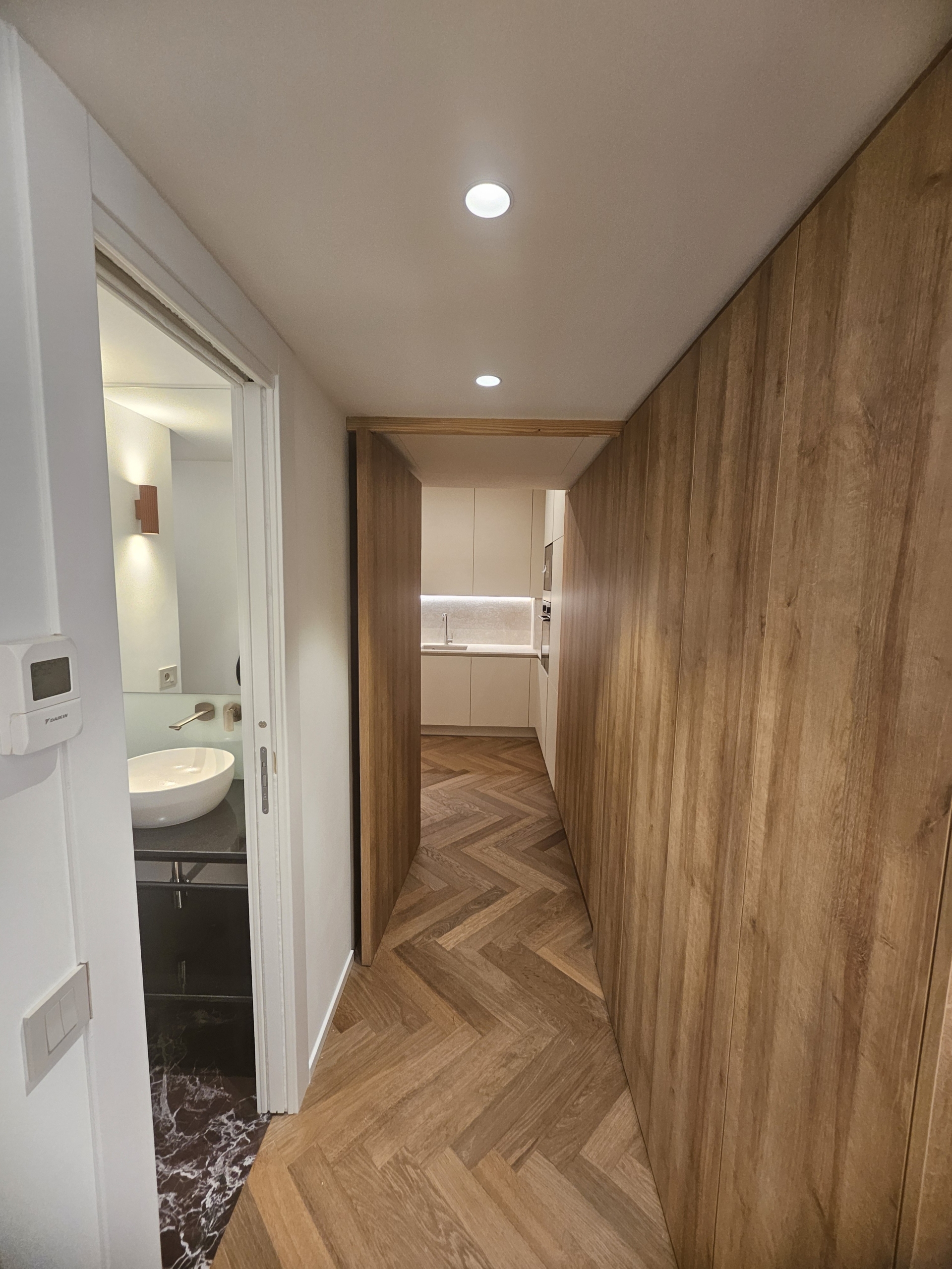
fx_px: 477
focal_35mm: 13
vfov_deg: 106.2
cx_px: 476
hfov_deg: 89.9
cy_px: 634
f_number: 2.2
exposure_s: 1/61
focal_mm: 1.7
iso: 125
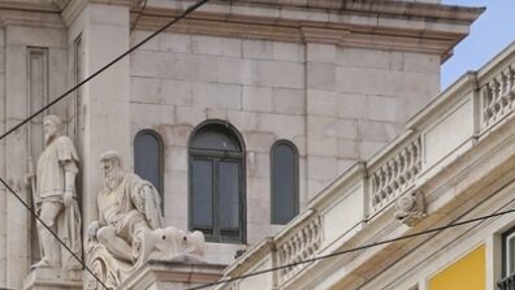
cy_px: 546
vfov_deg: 7.5
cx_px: -23
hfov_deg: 13.5
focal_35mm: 157
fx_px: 2145
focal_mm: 30
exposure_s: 1/320
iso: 200
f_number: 10
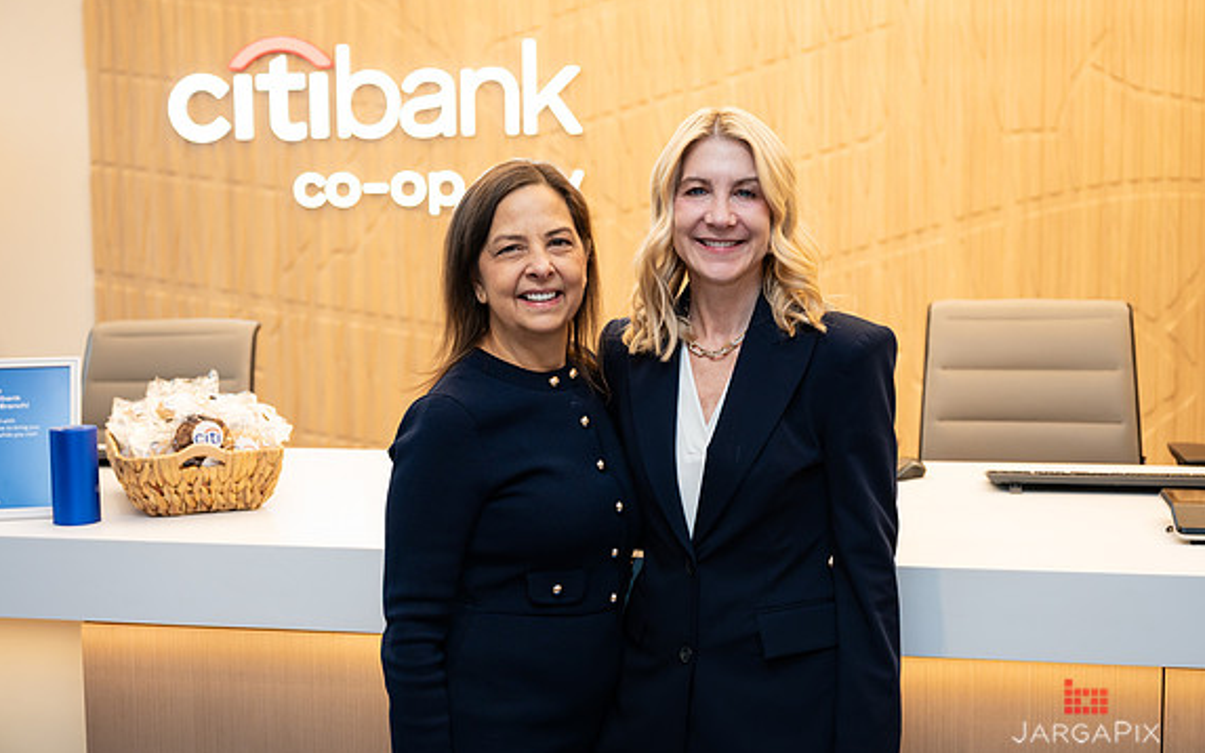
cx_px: 605
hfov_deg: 41.8
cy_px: 365
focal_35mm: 48
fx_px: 1576
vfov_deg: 26.9
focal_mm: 44
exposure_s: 1/160
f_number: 3.2
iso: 320
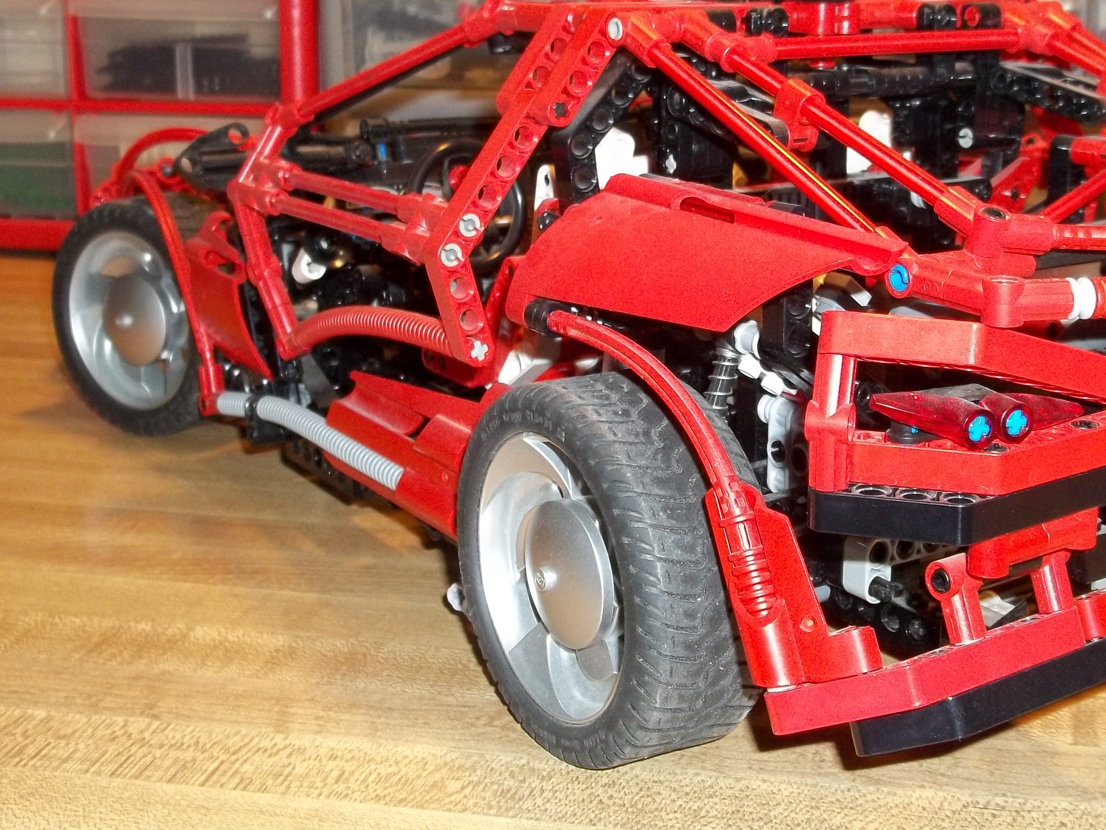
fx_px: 1662
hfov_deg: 36.5
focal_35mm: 52
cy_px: 357
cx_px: 718
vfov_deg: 28.0
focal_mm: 5.9
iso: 160
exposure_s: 1/30
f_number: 3.3
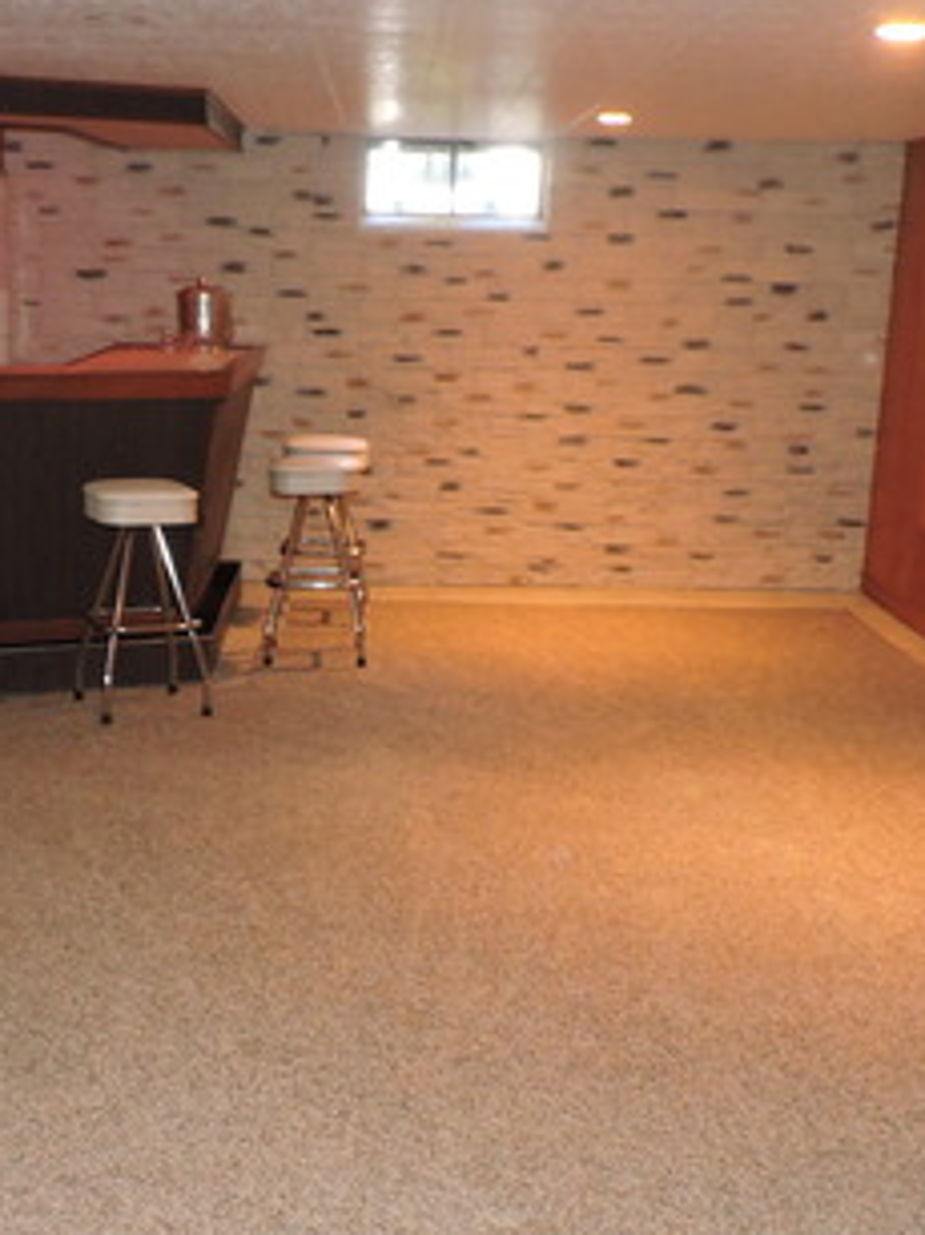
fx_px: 1783
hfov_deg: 28.9
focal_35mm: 50
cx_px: 302
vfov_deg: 37.9
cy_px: 780
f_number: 3
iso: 400
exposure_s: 1/8
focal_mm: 4.3
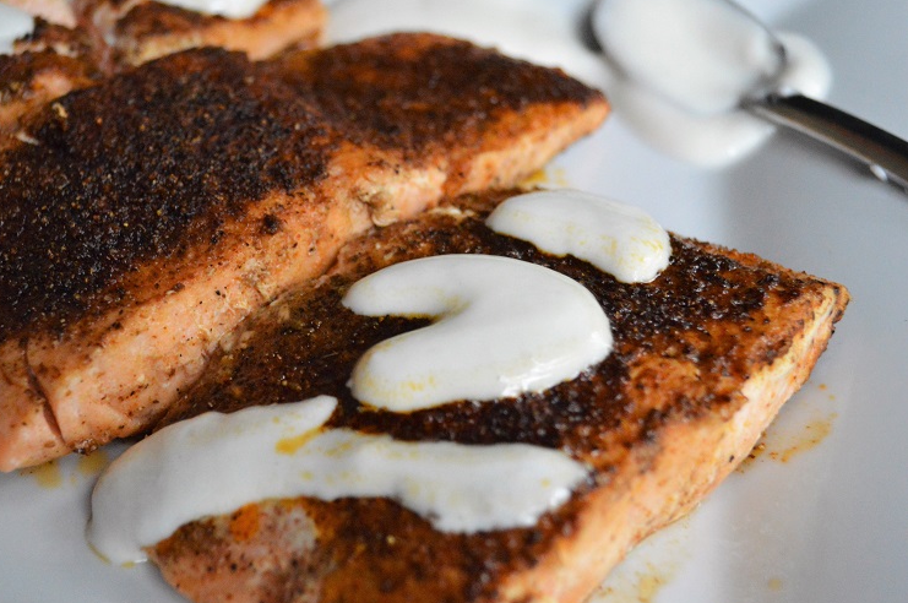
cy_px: 279
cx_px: 359
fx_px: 1285
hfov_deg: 38.8
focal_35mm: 51
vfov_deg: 26.4
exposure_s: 1/400
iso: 3200
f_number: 4.5
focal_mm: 28
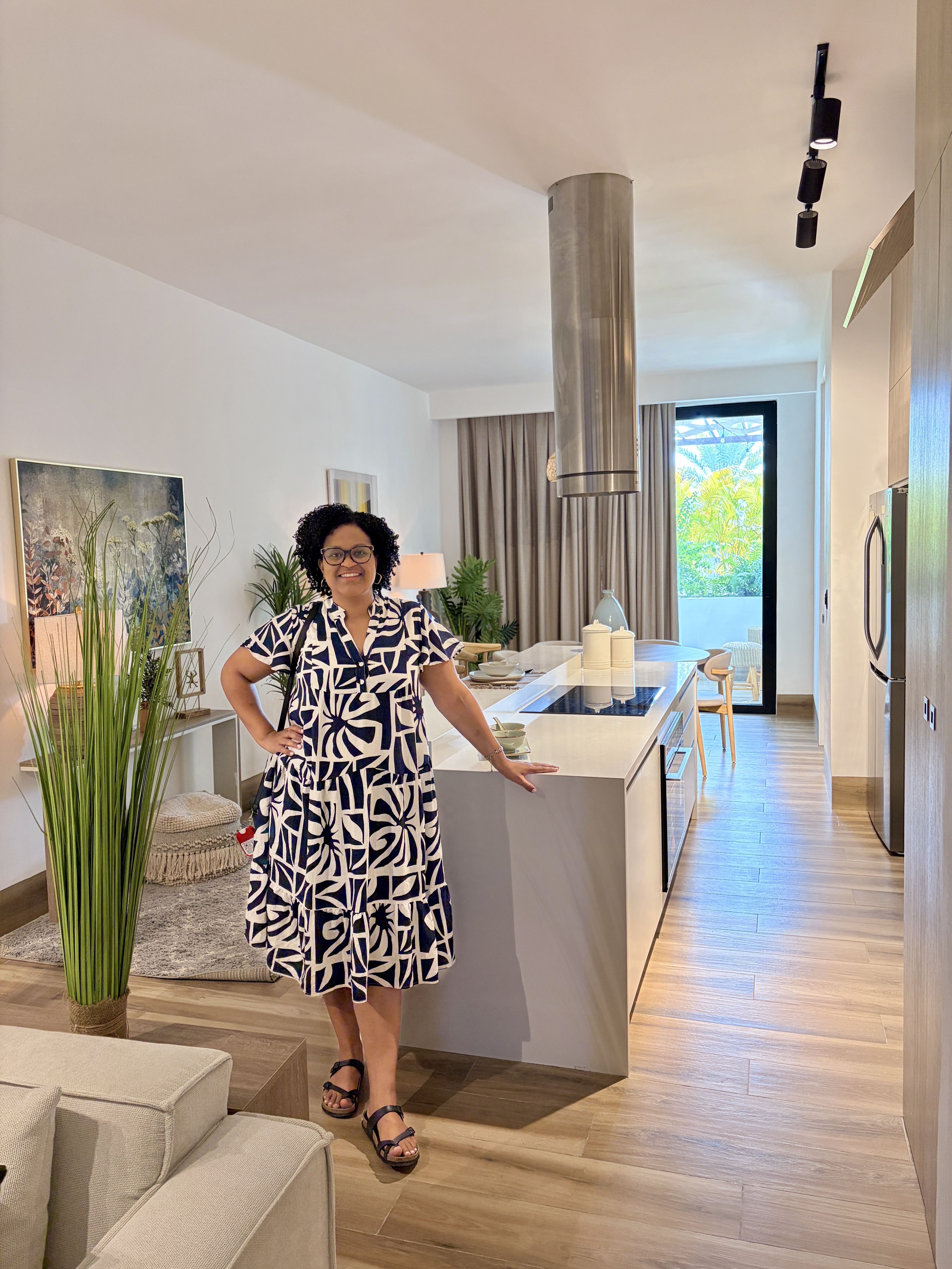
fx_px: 953
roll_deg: +1.5
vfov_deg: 67.3
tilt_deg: -3.9
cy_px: 634
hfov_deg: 53.1
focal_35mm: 26
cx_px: 476
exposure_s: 1/120
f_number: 1.6
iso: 200
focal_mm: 5.96
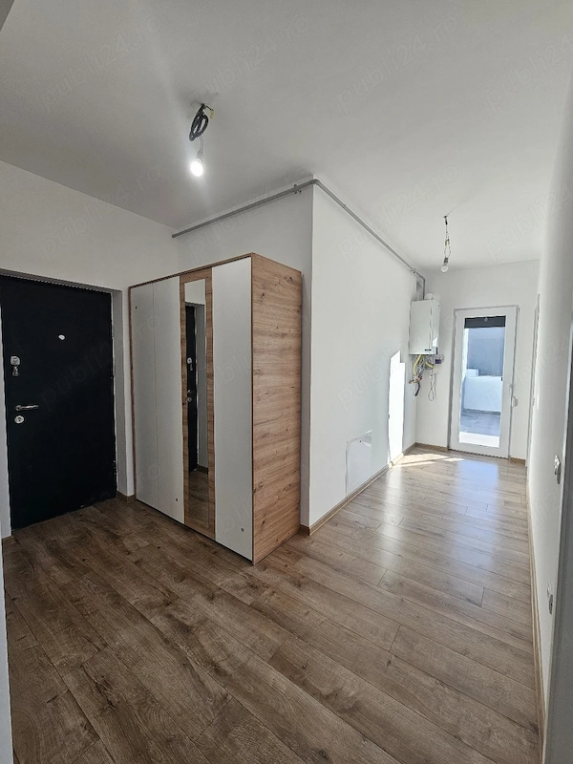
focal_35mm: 13
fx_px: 287
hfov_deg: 89.9
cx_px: 286
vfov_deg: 106.2
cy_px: 382
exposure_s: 1/101
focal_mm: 2.2
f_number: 2.2
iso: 64
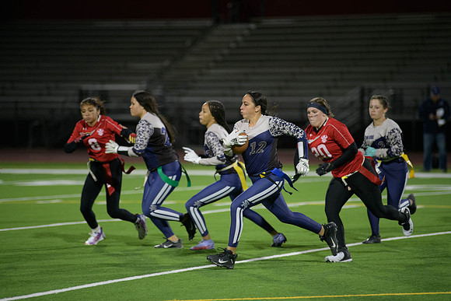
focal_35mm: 200
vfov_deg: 6.9
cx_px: 226
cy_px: 150
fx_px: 2506
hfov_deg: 10.3
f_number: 2.8
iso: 2800
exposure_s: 1/640
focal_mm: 200
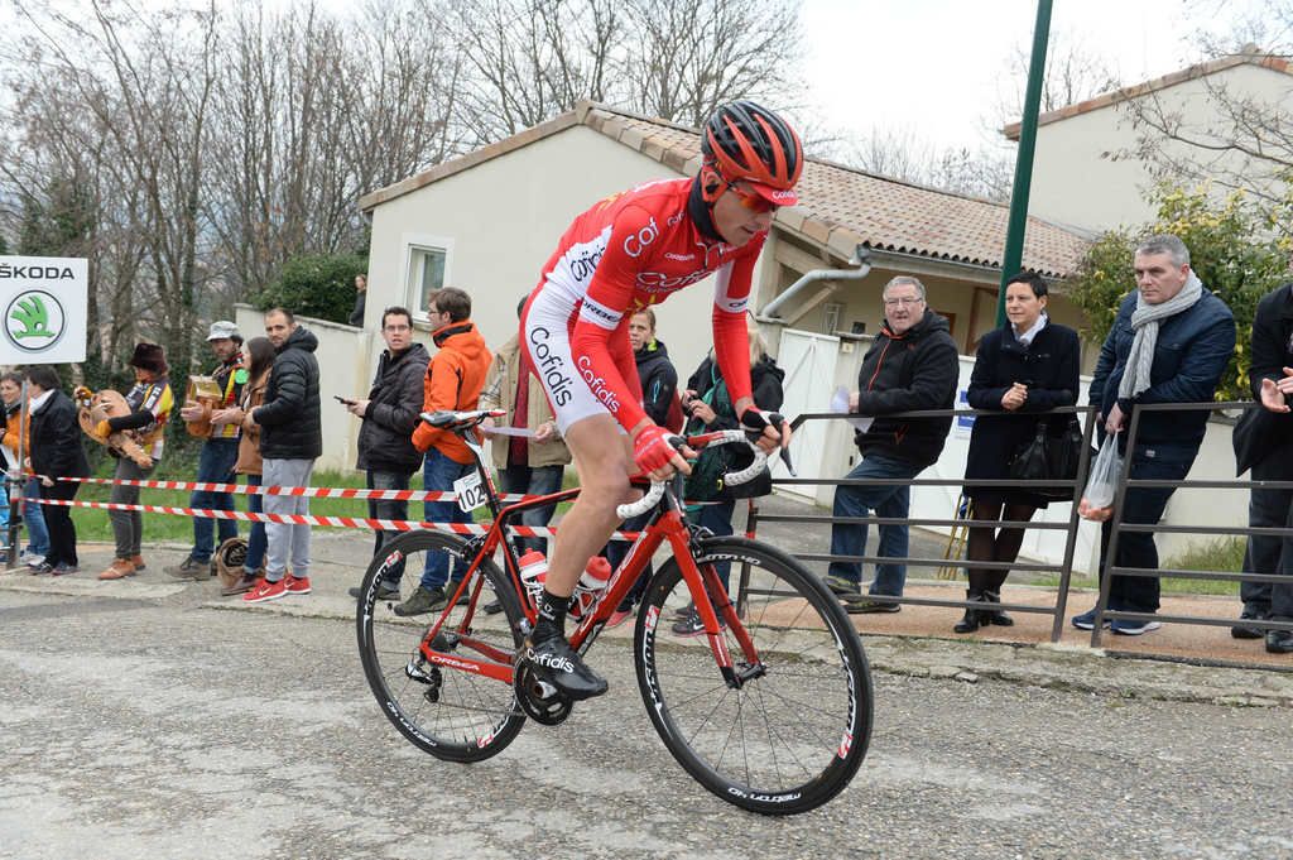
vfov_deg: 37.8
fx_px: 1256
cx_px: 646
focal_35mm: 35
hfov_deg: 54.5
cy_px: 430
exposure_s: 1/1000
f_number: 5
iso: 800
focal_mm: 35
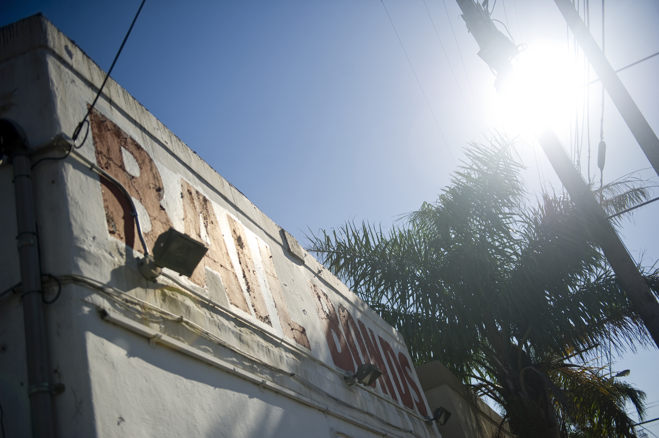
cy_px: 219
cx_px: 330
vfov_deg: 36.8
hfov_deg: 53.2
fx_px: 659
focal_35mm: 36
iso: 100
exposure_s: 1/8000
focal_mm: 36
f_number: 2.8
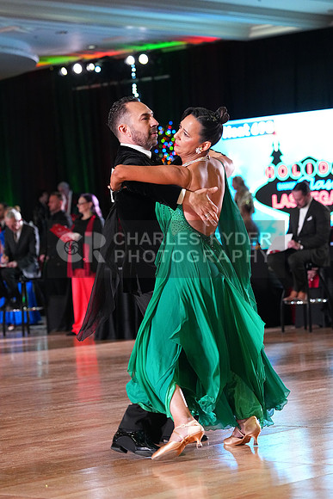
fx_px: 1595
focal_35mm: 115
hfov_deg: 11.9
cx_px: 166
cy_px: 250
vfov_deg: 17.8
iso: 6400
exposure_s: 1/400
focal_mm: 115
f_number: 4.5
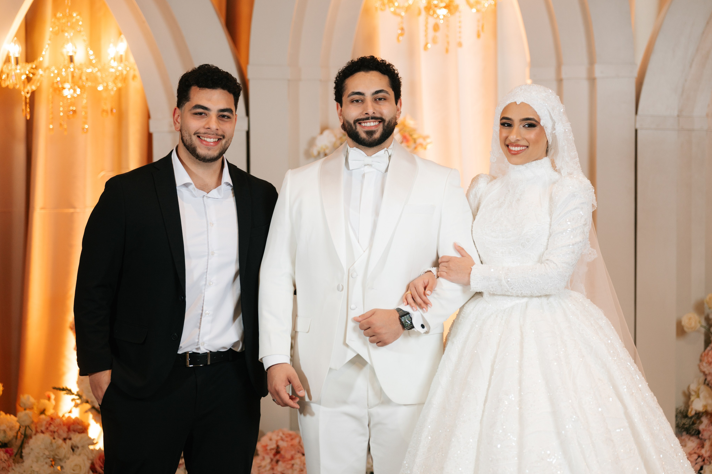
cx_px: 357
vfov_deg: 14.4
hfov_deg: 21.5
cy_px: 237
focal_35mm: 95
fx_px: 1879
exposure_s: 1/200
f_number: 2.8
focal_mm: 94
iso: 400
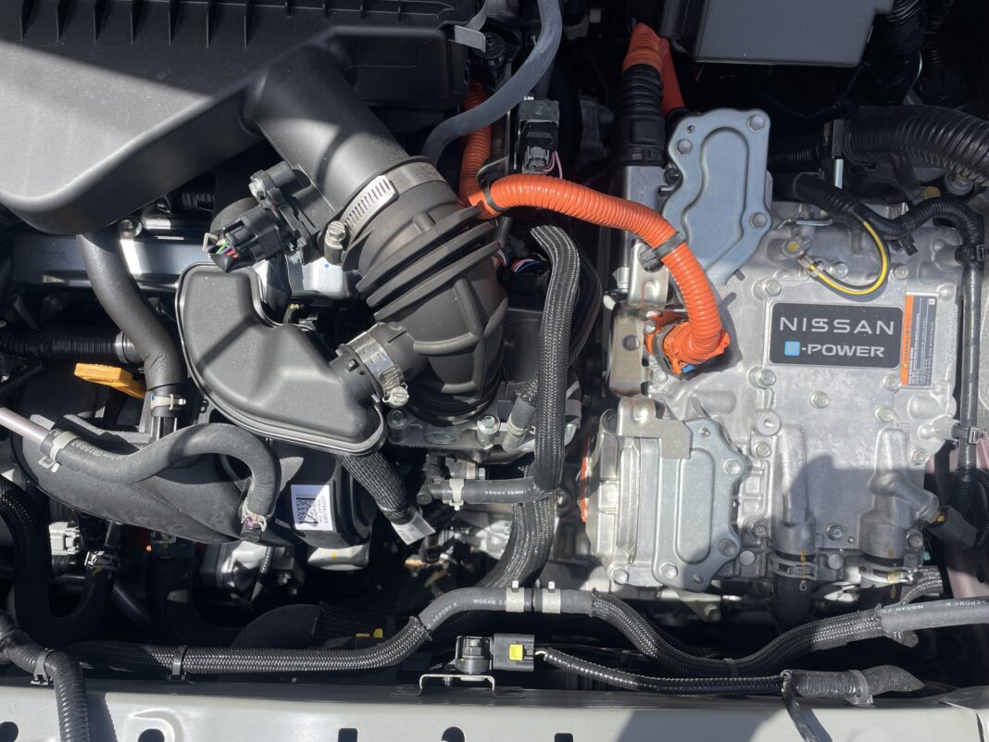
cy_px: 371
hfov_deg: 67.3
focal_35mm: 26
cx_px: 494
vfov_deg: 53.1
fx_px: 743
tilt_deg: -66.4
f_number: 1.6
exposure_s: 1/1984
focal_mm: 4.2
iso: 32
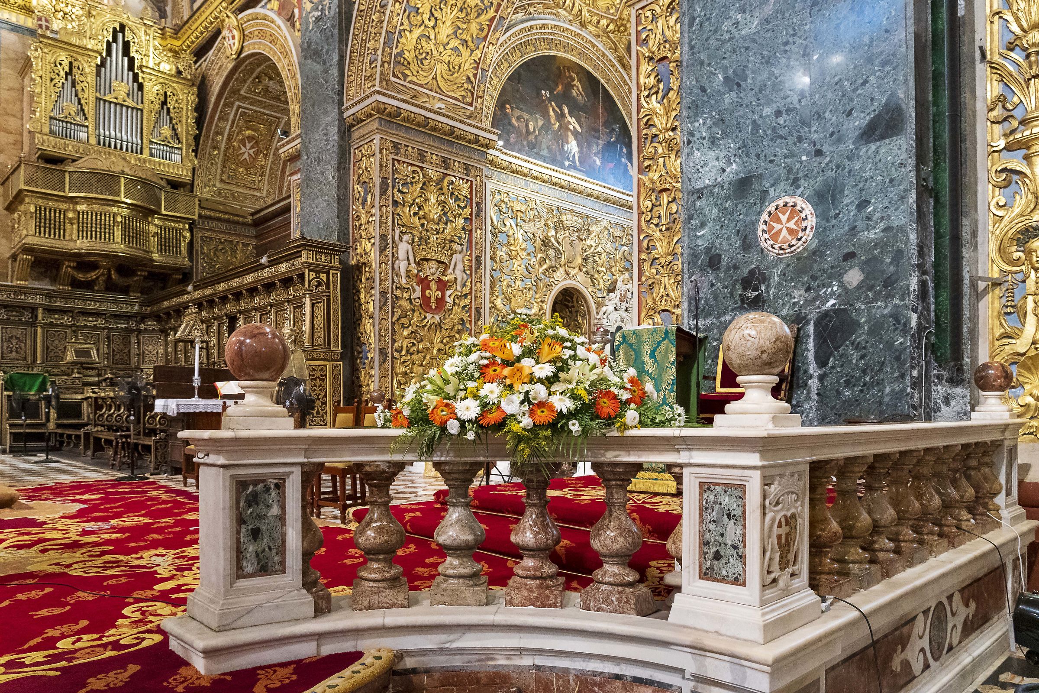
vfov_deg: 53.1
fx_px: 693
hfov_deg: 73.7
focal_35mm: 24
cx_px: 520
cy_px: 346
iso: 5000
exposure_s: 1/30
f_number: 7.1
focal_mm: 24
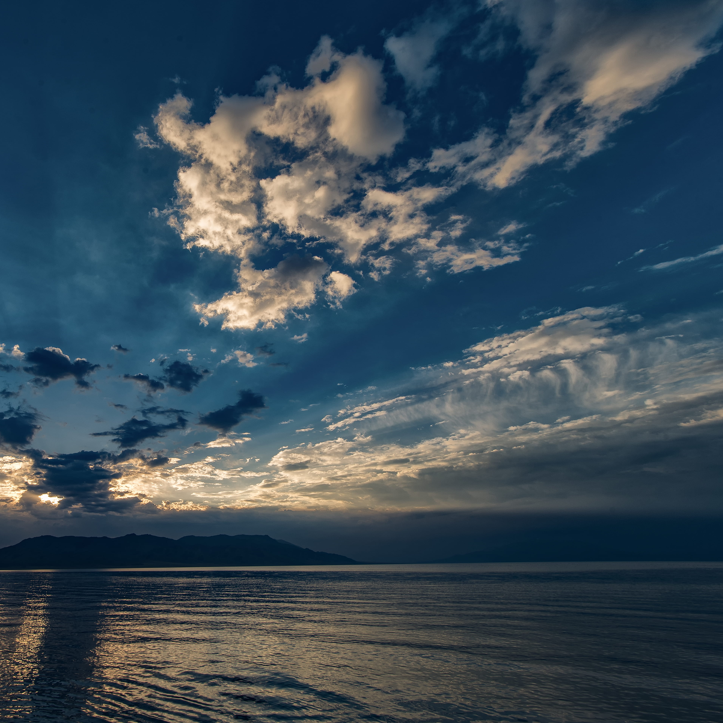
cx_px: 194
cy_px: 358
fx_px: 378
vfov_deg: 87.4
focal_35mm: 16
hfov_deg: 81.6
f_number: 14
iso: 50
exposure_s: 1/60
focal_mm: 12
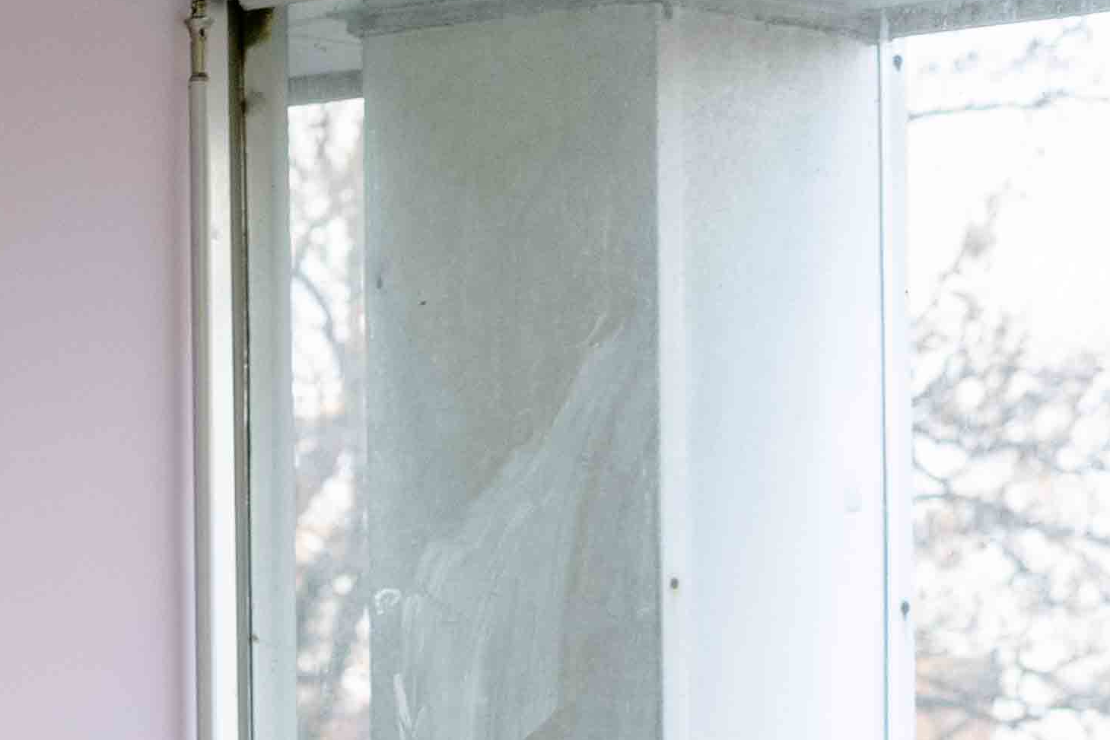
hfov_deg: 6.0
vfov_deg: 4.0
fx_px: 10484
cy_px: 1468
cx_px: -686
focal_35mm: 340
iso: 640
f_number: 4.5
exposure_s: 1/90
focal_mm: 85
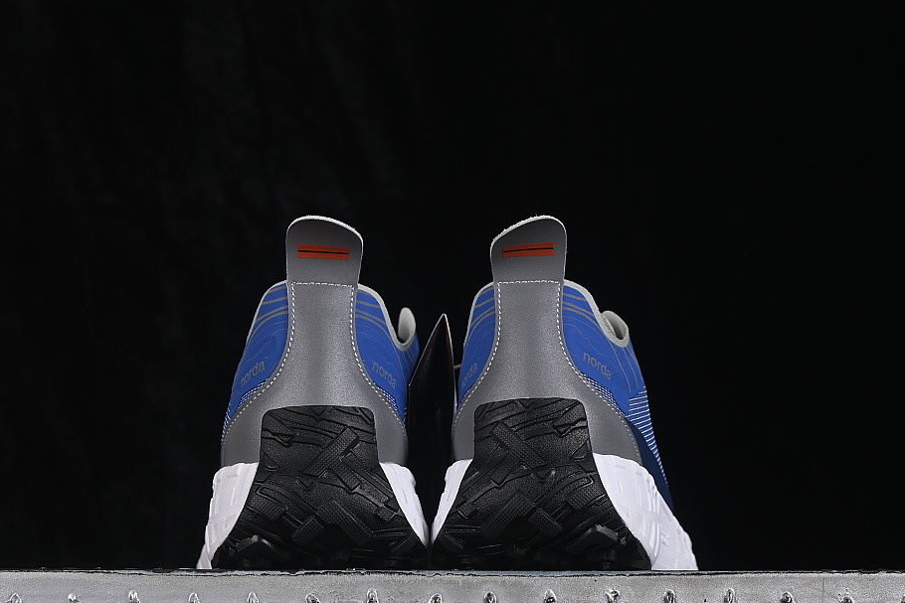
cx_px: 445
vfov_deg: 15.4
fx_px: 2238
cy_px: 347
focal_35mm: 89
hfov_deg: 22.9
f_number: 8
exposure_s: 1/80
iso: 160
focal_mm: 50
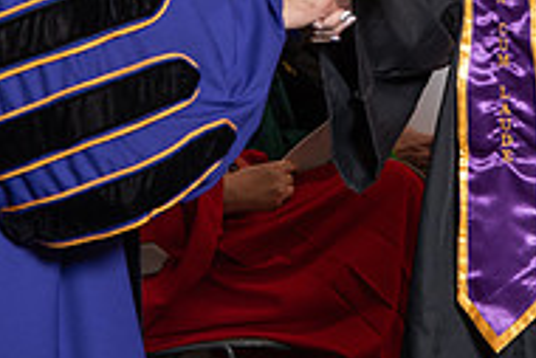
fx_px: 3546
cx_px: 319
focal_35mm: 238
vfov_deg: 5.7
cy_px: -179
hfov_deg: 8.6
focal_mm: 78
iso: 1000
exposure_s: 1/200
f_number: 5
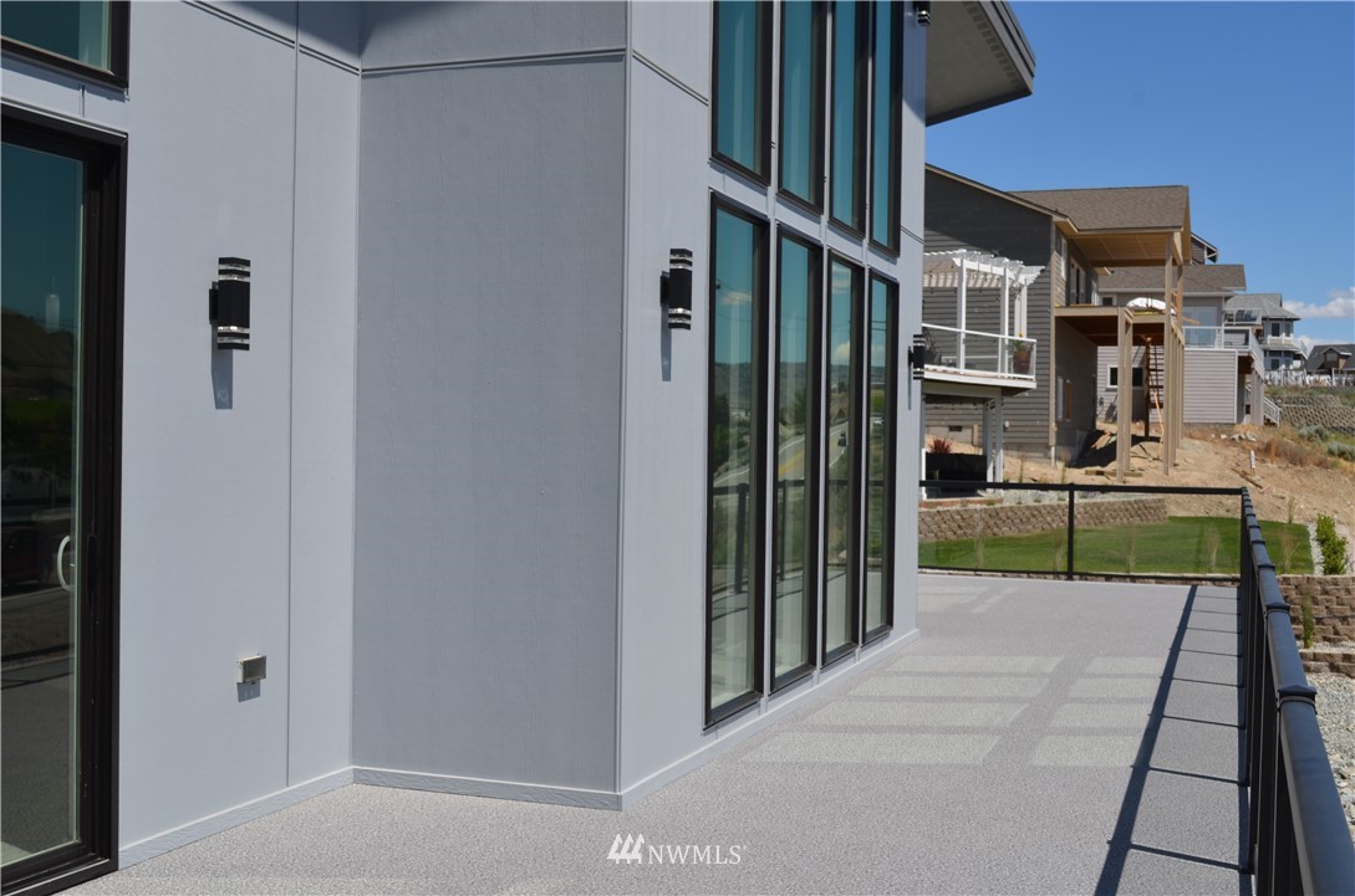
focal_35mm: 42
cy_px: 448
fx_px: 1577
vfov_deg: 31.7
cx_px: 678
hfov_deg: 46.5
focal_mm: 28
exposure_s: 1/320
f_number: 9
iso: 100
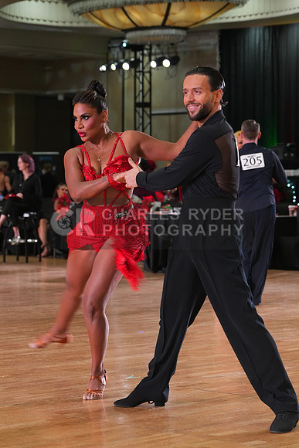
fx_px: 1357
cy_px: 224
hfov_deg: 12.6
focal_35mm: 109
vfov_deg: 18.8
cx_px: 150
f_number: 5.6
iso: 3200
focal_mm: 109
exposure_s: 1/200
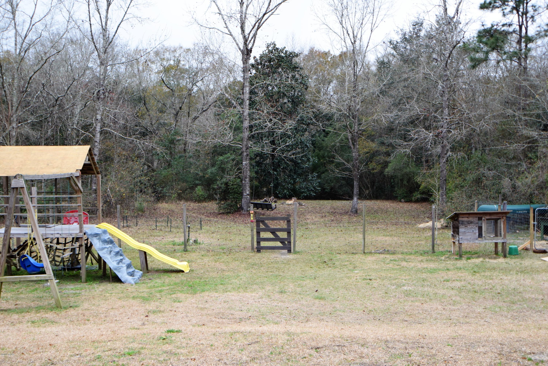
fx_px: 548
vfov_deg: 36.9
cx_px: 274
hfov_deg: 53.1
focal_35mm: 36
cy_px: 183
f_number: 5.6
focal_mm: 24
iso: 560
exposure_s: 1/250
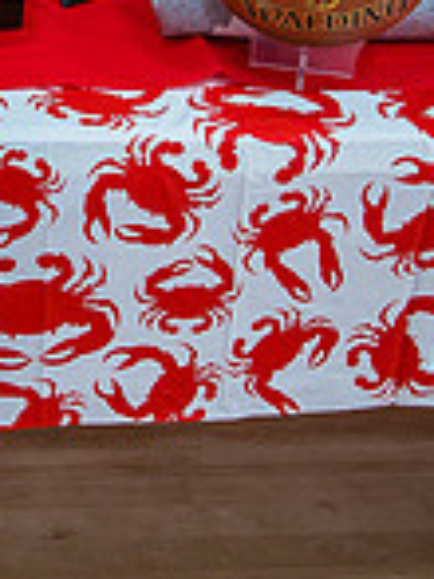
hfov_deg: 15.9
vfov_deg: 21.0
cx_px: 6
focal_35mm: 91
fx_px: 1523
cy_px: 43
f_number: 4
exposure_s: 1/320
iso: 2000
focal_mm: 31
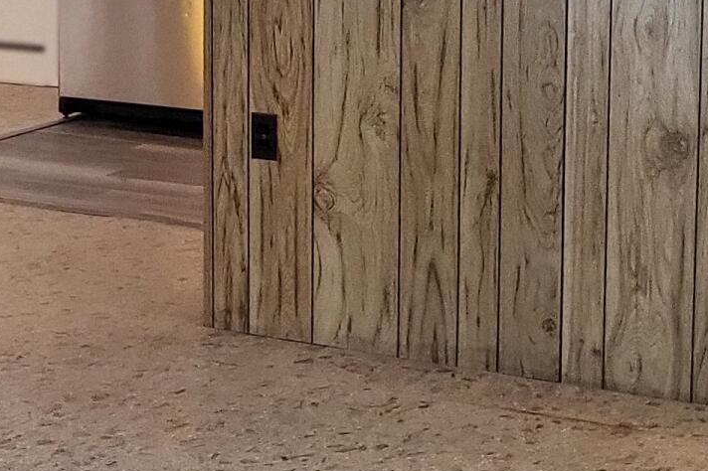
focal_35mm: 114
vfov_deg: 12.0
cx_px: 165
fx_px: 2241
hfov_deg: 17.8
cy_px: 124
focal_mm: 5.4
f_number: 1.8
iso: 400
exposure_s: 1/30
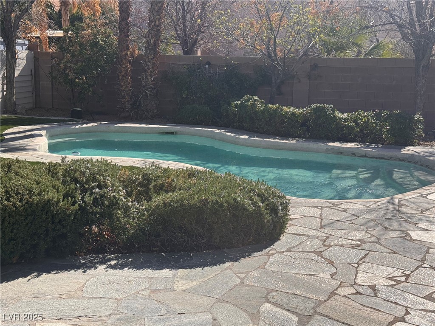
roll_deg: -0.8
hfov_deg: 39.7
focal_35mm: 48
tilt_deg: -10.6
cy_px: 163
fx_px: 603
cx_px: 218
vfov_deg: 30.3
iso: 64
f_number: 1.78
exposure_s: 1/4049
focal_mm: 6.76
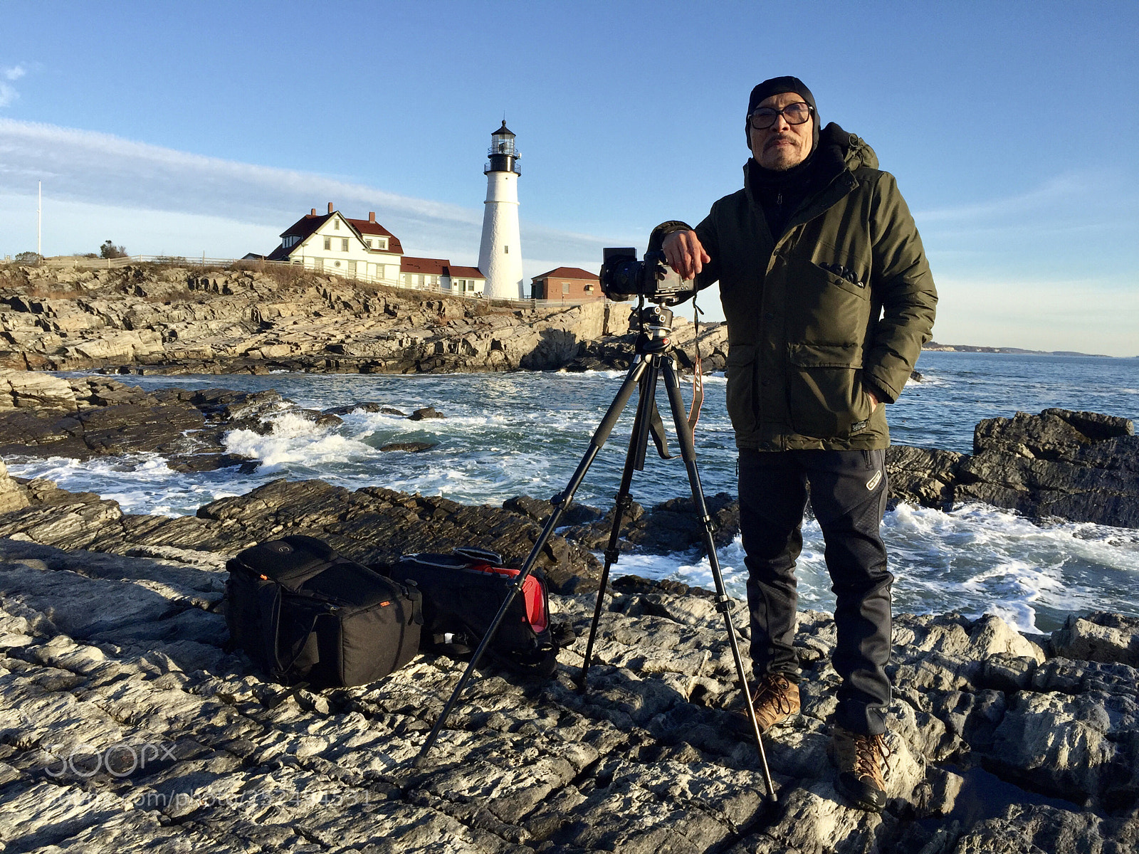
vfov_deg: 48.2
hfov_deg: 61.7
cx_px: 570
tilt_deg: -6.0
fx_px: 954
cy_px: 427
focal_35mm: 29
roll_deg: -1.9
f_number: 2.2
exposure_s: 1/1364
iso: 32
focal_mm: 4.15
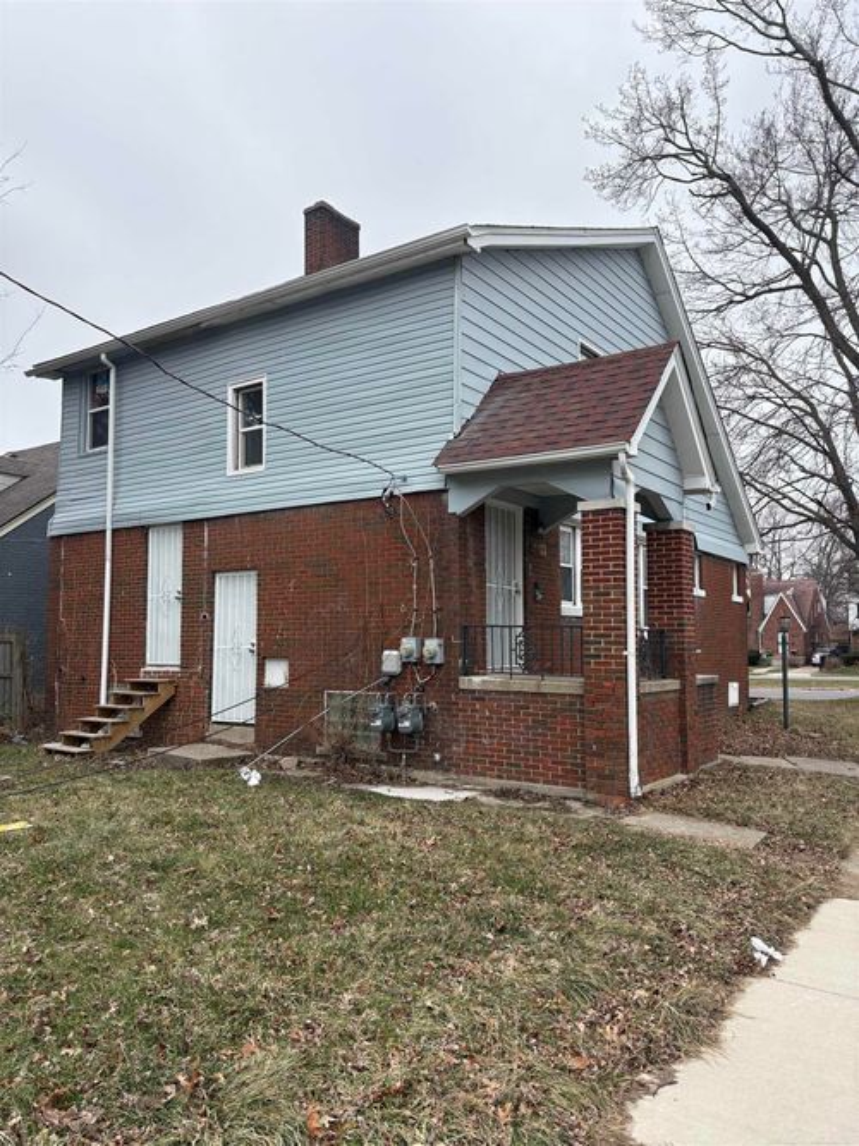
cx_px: 430
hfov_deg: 53.0
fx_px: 861
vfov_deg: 67.3
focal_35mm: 26
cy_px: 573
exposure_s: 1/1311
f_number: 1.6
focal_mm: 5.96
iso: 50
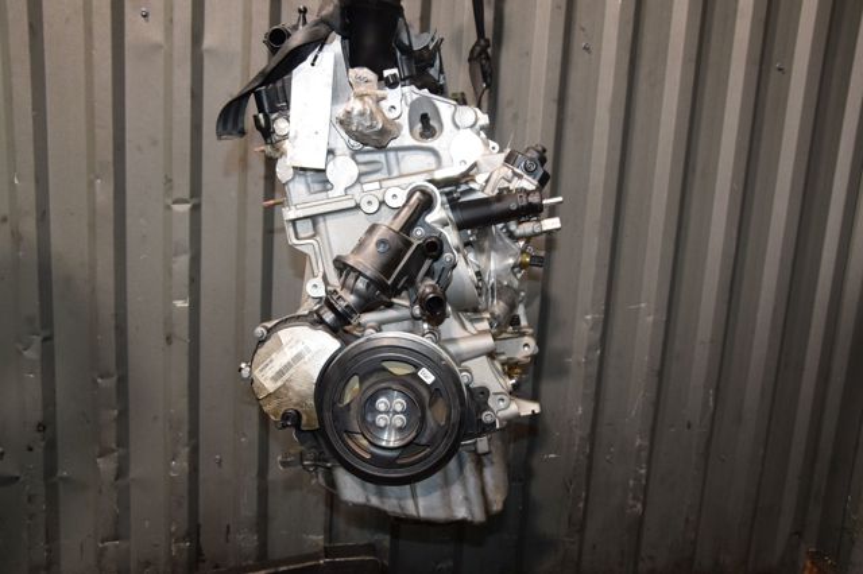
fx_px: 791
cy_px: 287
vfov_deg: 39.9
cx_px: 432
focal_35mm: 33
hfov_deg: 57.2
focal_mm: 22
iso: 1600
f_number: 5.6
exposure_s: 1/60
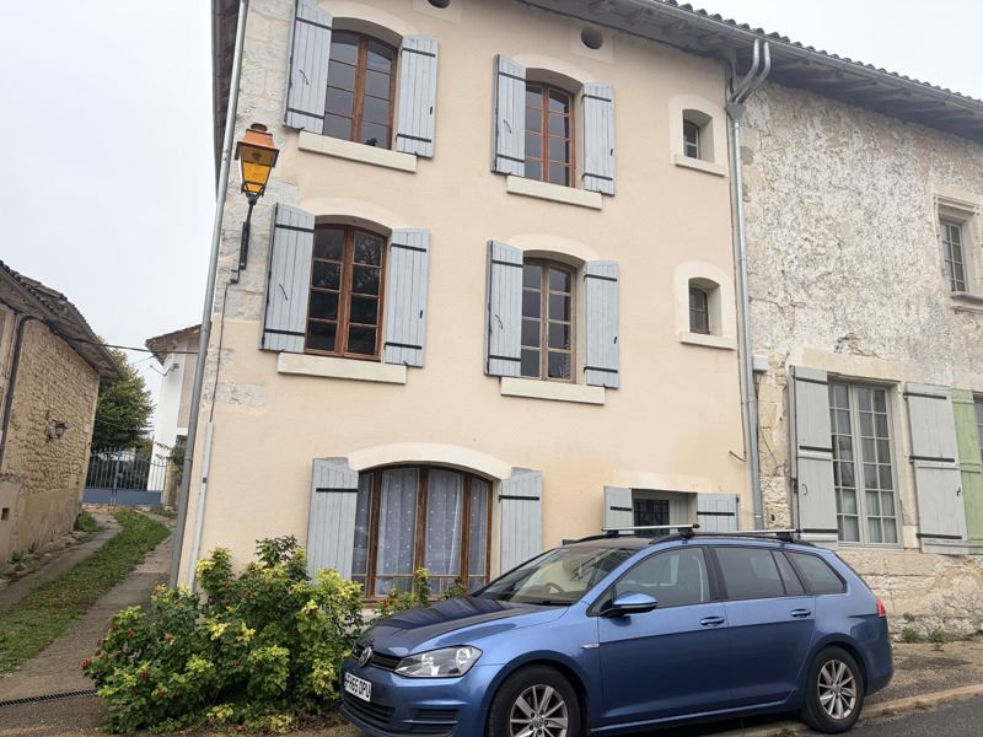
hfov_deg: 67.3
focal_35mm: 26
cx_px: 492
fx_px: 738
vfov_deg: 53.1
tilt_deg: +13.2
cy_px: 368
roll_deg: -1.9
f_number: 1.6
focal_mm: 5.96
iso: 50
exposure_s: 1/1848
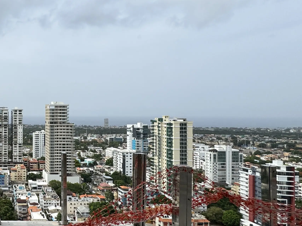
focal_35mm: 33
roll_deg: +0.3
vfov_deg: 42.9
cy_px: 113
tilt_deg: -0.4
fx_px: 288
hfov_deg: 46.1
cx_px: -2
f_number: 2.2
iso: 50
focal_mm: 2.22
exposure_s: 1/2874
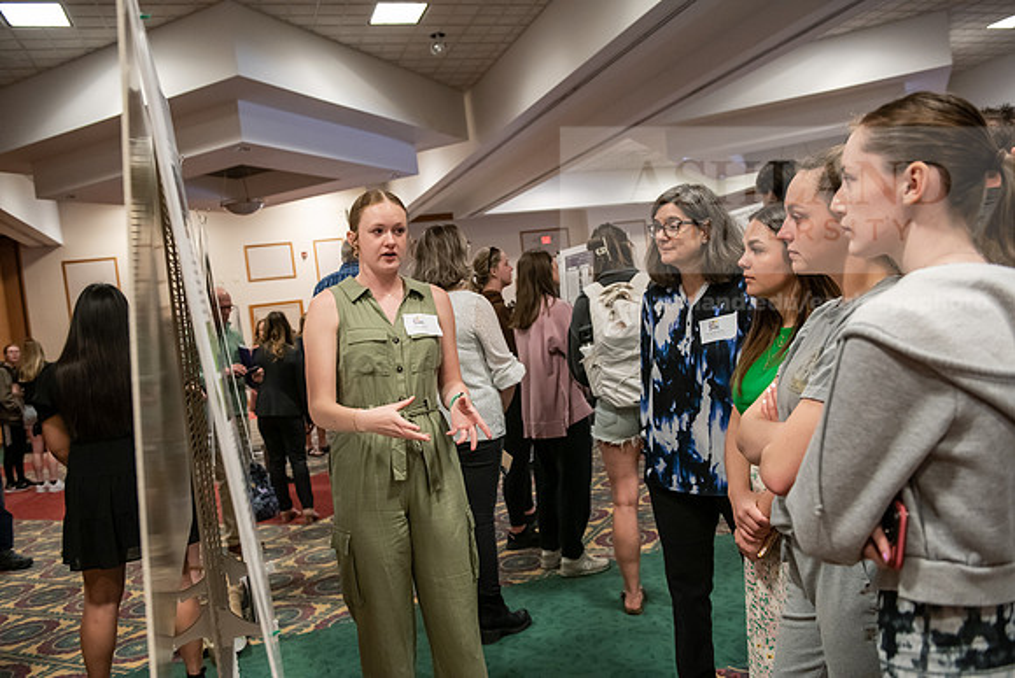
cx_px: 508
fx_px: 818
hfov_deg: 63.6
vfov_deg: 45.0
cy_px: 339
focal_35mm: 29
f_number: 3.5
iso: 3200
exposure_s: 1/200
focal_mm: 29
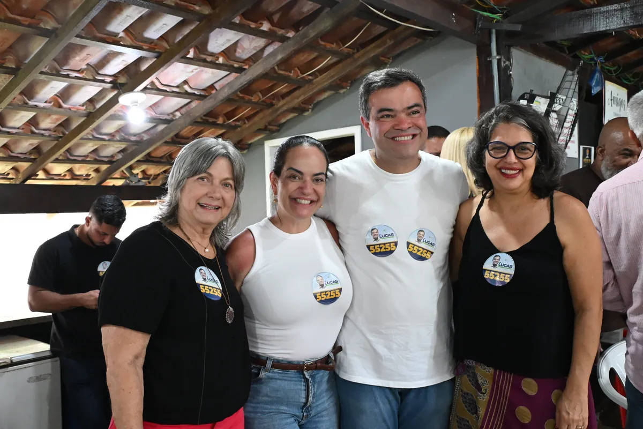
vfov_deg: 36.9
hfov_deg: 53.1
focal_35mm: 36
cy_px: 214
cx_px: 322
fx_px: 643
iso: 5000
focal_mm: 24
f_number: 5
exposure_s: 1/100
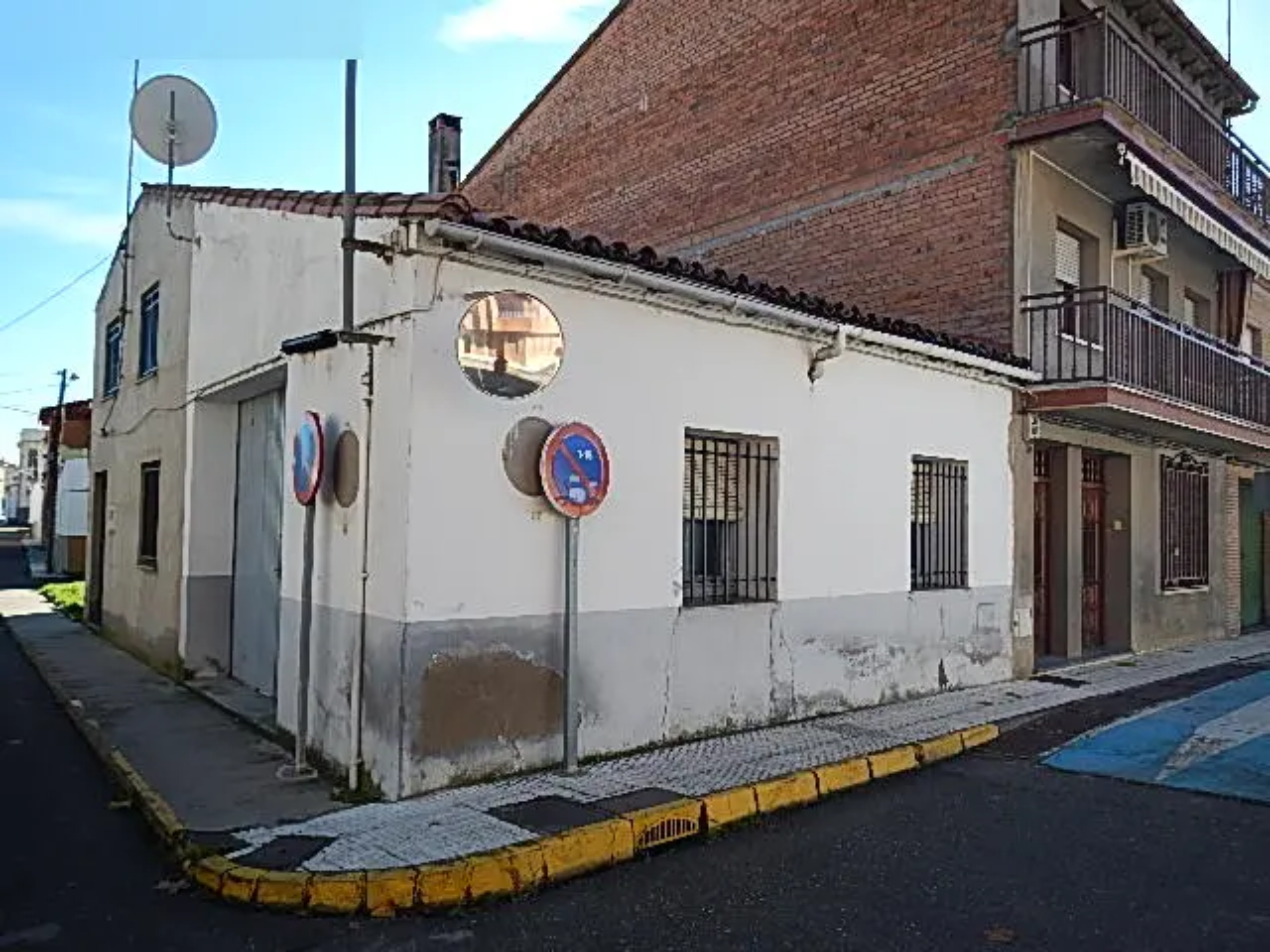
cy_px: 476
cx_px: 635
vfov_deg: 49.7
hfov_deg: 63.4
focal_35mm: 28
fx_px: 1027
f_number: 3.9
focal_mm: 5
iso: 125
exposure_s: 1/400
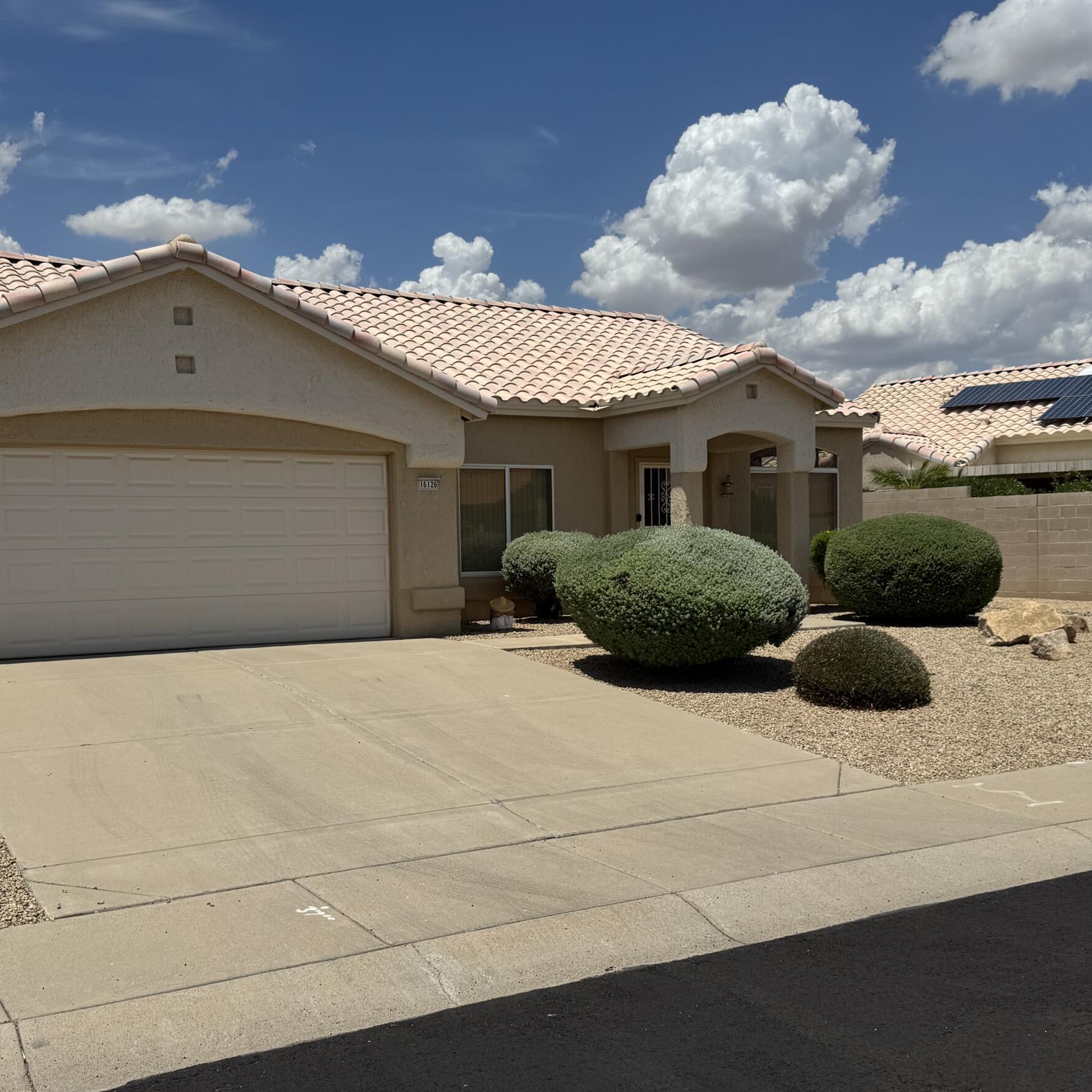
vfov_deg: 46.0
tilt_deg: -2.2
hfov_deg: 46.0
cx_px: 524
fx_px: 1285
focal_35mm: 36
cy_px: 596
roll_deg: +1.2
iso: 80
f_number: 1.78
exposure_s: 1/10417
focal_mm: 6.76
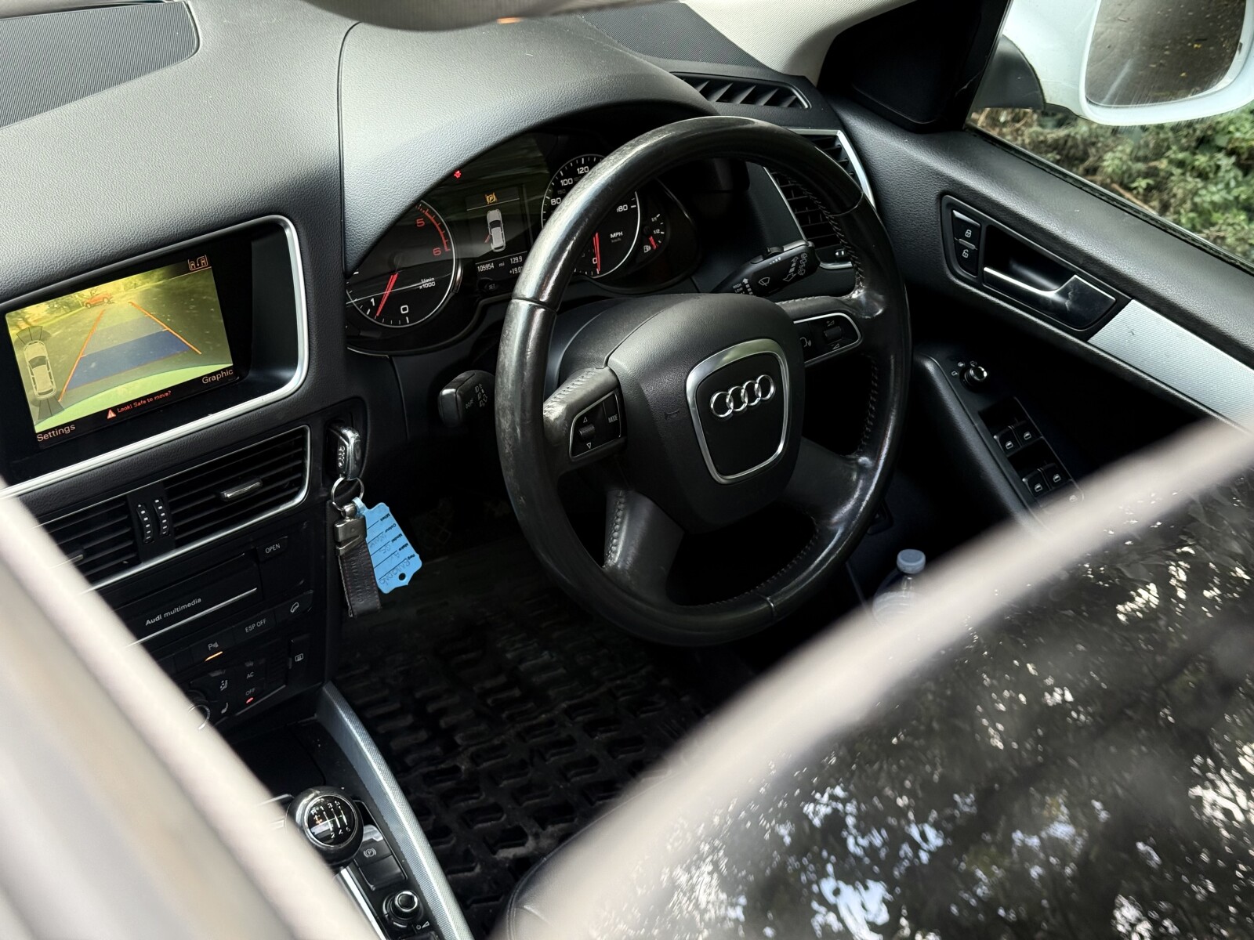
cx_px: 627
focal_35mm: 48
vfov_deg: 30.3
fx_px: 1739
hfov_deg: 39.7
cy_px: 470
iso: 200
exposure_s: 1/92
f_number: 1.78
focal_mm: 6.76
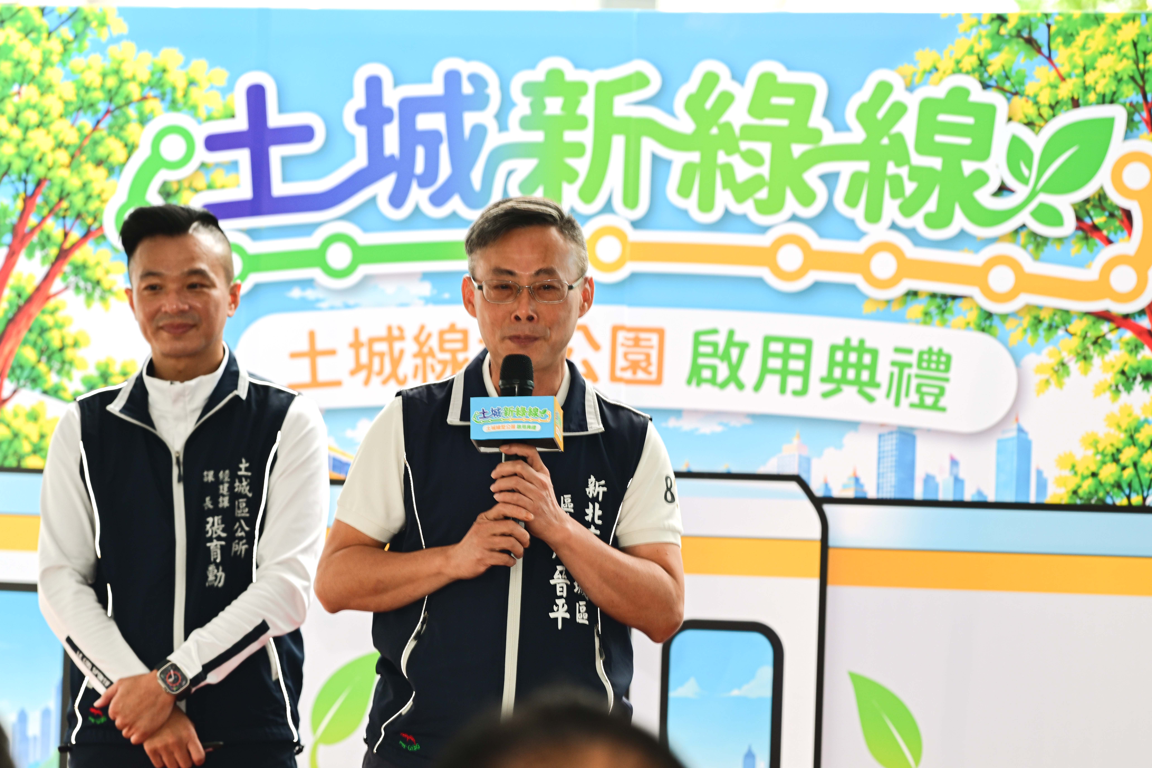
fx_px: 3840
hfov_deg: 17.1
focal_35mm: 120
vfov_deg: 11.4
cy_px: 384
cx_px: 576
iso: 250
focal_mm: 120
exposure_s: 1/25
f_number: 4.5
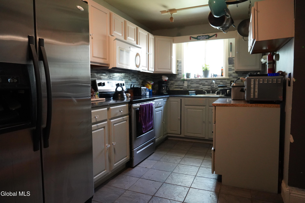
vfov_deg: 53.1
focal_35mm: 24
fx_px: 203
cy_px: 102
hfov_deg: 73.7
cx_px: 152
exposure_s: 1/160
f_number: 4
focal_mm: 24
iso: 10000
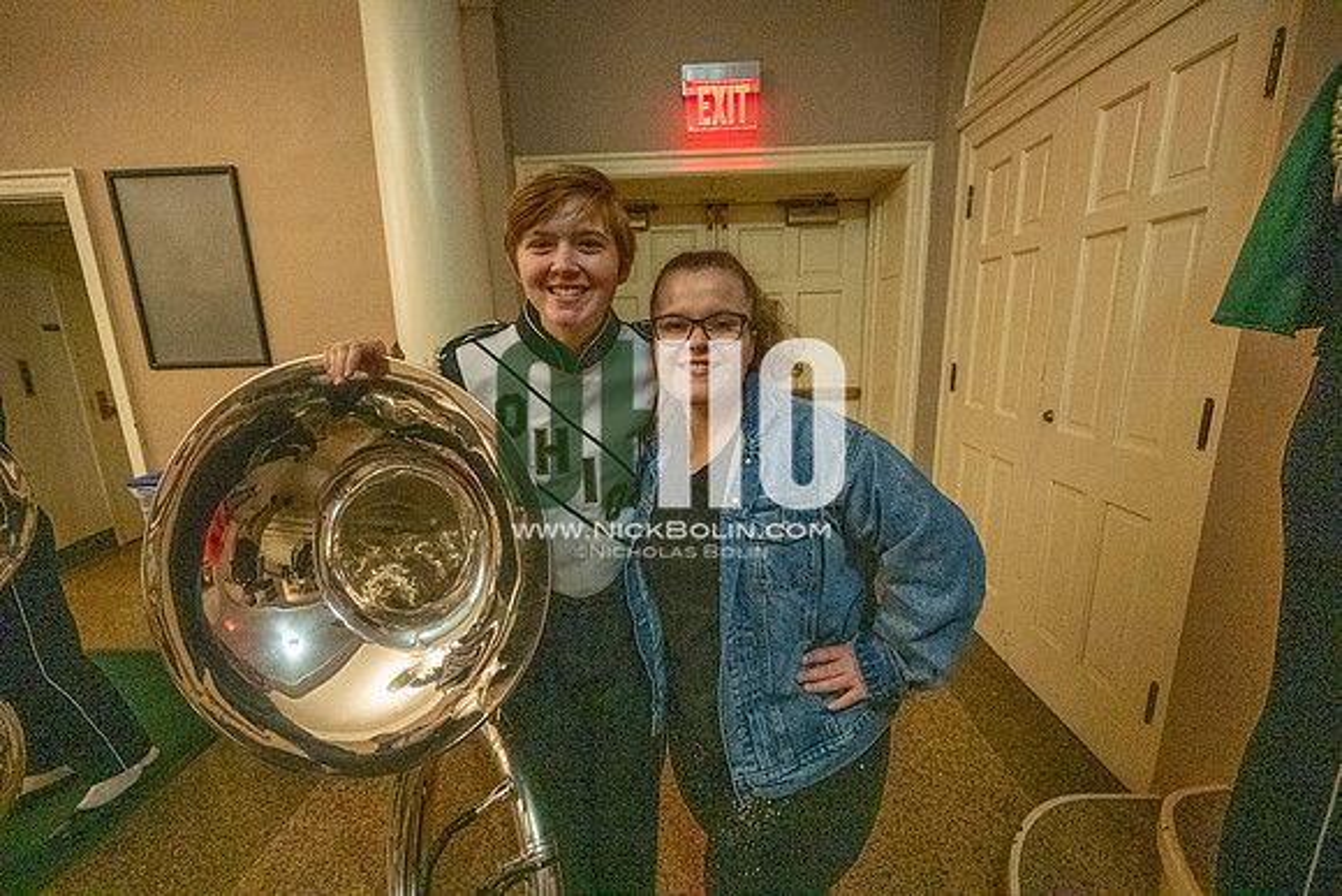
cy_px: 448
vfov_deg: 81.2
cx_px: 671
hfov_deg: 104.2
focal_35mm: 14
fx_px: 522
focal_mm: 14
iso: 16000
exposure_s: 1/250
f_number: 4.5
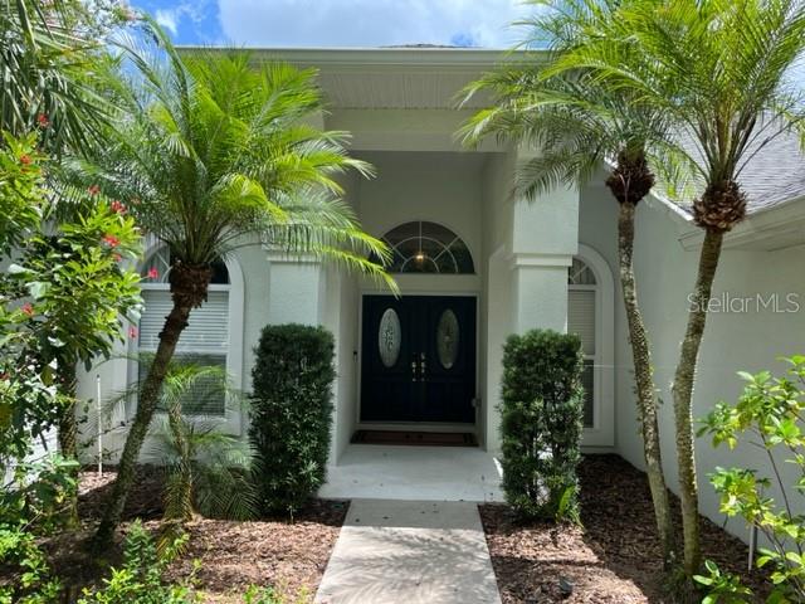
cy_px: 302
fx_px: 605
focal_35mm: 26
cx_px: 402
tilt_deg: +1.3
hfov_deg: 67.3
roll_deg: -0.5
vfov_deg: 53.1
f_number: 1.6
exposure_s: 1/858
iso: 50
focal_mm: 5.1
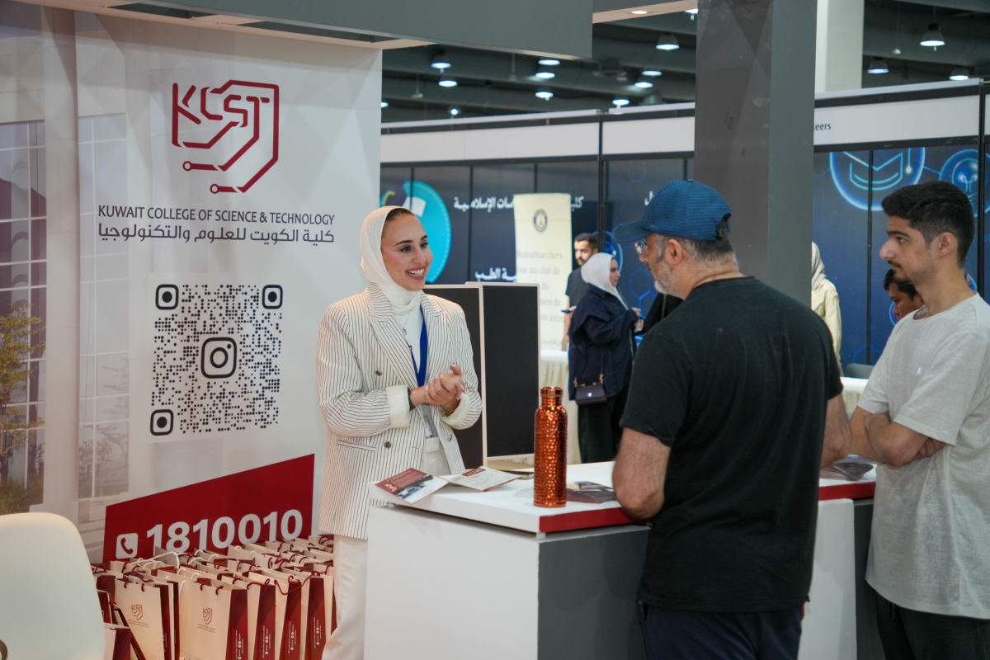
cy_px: 330
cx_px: 495
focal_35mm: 60
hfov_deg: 33.4
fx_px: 1650
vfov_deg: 22.6
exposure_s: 1/160
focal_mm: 40
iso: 200
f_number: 2.8
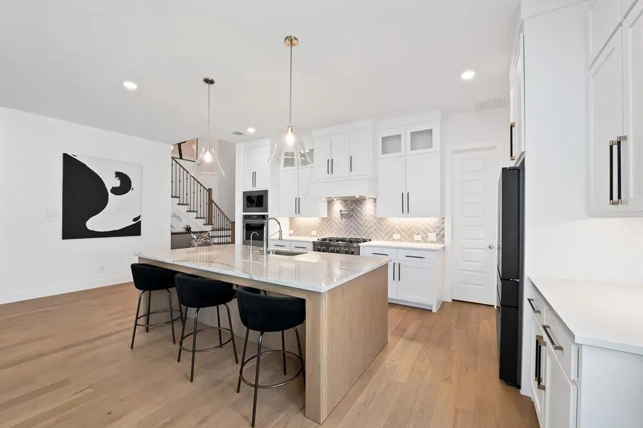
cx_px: 331
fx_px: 232
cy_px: 216
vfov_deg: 85.4
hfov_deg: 108.3
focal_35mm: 13
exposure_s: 1/2.5
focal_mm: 12
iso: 640
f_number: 9
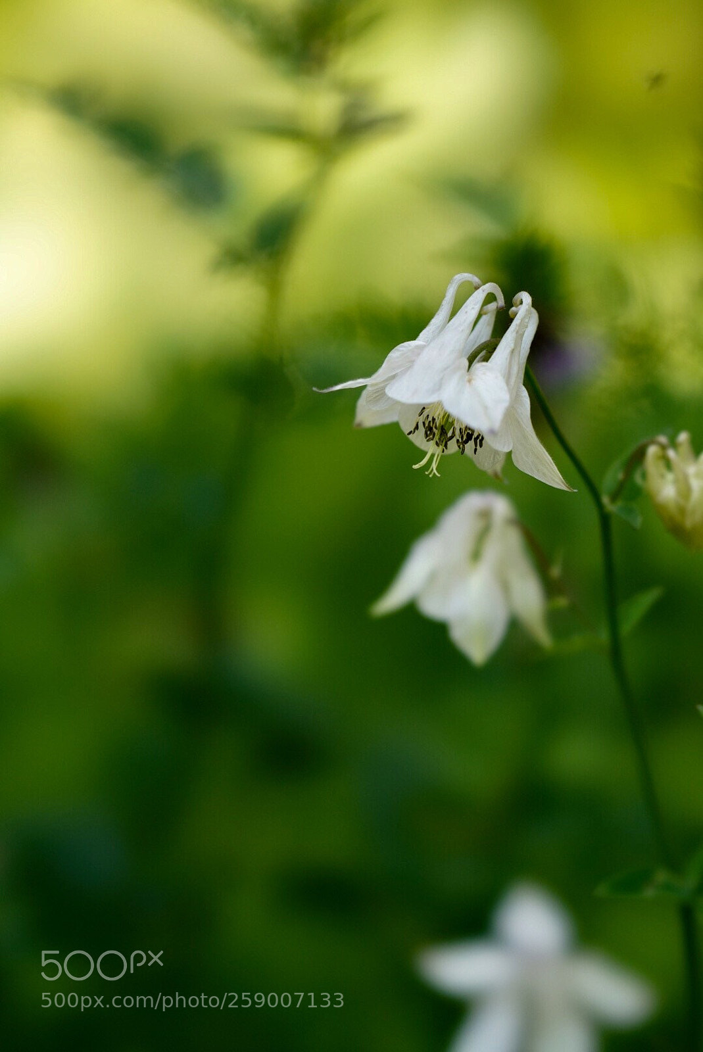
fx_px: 2925
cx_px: 352
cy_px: 526
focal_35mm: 100
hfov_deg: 13.7
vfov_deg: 20.4
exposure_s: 1/250
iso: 640
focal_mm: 100
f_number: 5.6
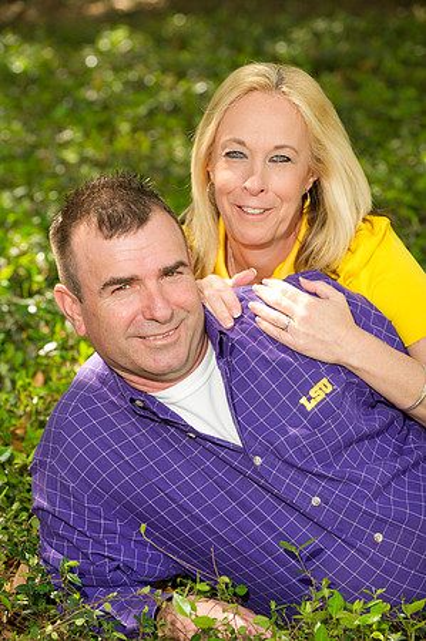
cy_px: 320
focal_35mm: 130
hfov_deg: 10.5
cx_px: 213
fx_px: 2313
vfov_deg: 15.8
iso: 400
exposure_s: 1/200
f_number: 5
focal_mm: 130
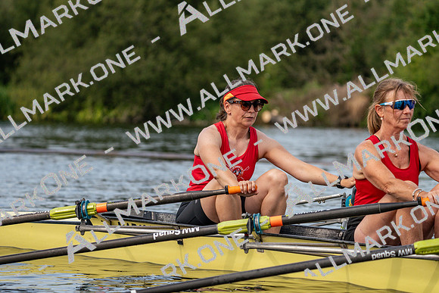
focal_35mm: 200
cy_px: 146
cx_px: 220
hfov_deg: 10.3
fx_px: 2439
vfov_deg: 6.9
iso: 400
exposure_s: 1/1600
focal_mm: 200
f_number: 5.6
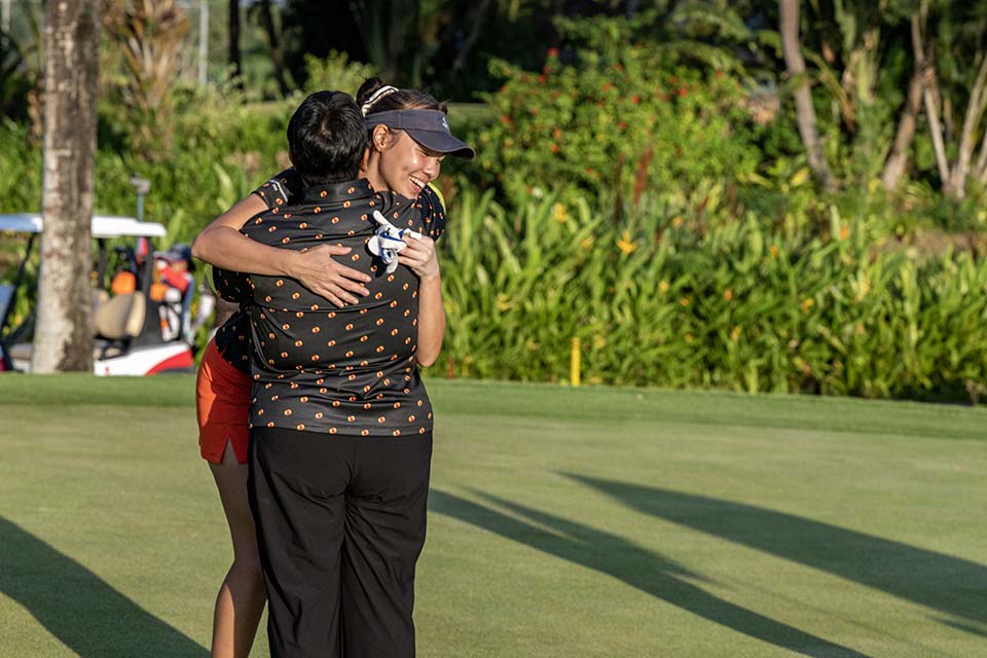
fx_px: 2303
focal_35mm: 84
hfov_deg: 24.2
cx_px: 494
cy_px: 329
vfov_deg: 16.3
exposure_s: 1/2000
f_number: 4.5
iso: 360
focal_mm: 84
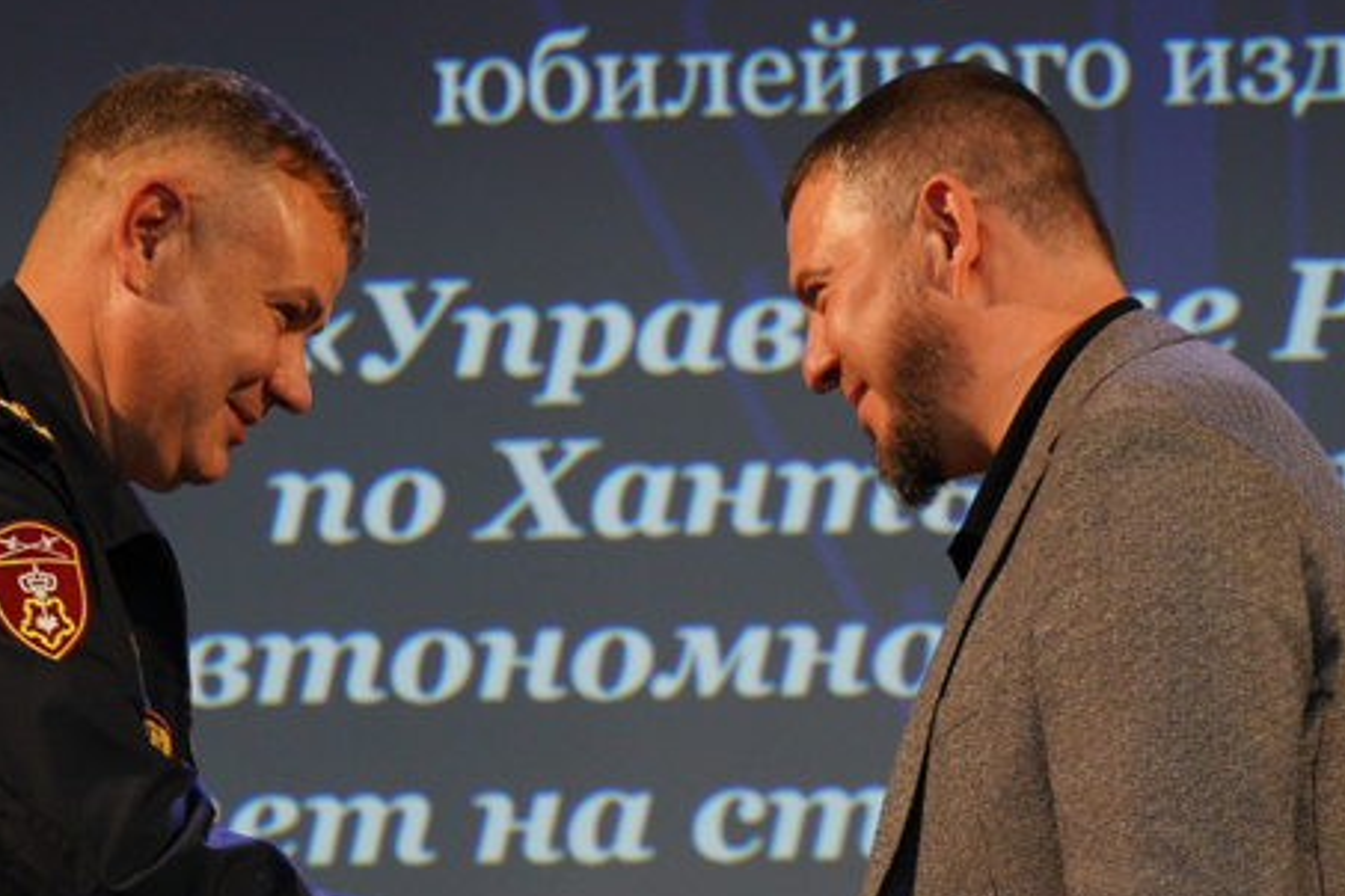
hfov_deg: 11.0
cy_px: 662
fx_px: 6986
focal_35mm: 187
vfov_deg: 7.3
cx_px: 558
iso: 3200
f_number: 6.3
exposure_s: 1/160
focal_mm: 113
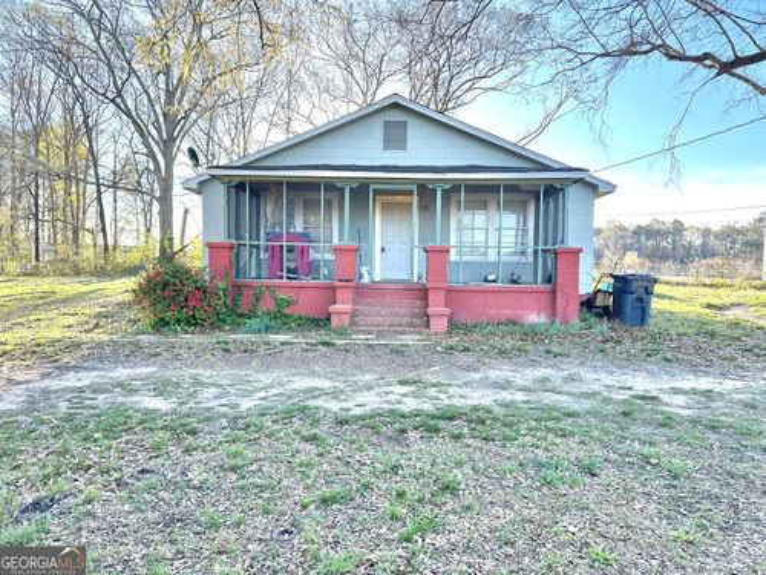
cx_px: 383
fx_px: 531
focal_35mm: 24
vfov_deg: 56.8
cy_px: 288
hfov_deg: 71.6
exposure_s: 1/999
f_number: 1.78
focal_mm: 6.86
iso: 80
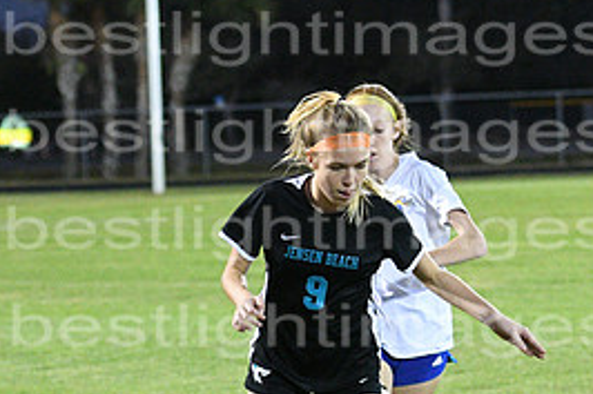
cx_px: 305
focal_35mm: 229
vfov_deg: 6.0
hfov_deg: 9.0
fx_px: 3770
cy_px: 380
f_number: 2.8
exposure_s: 1/800
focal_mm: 70
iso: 9000
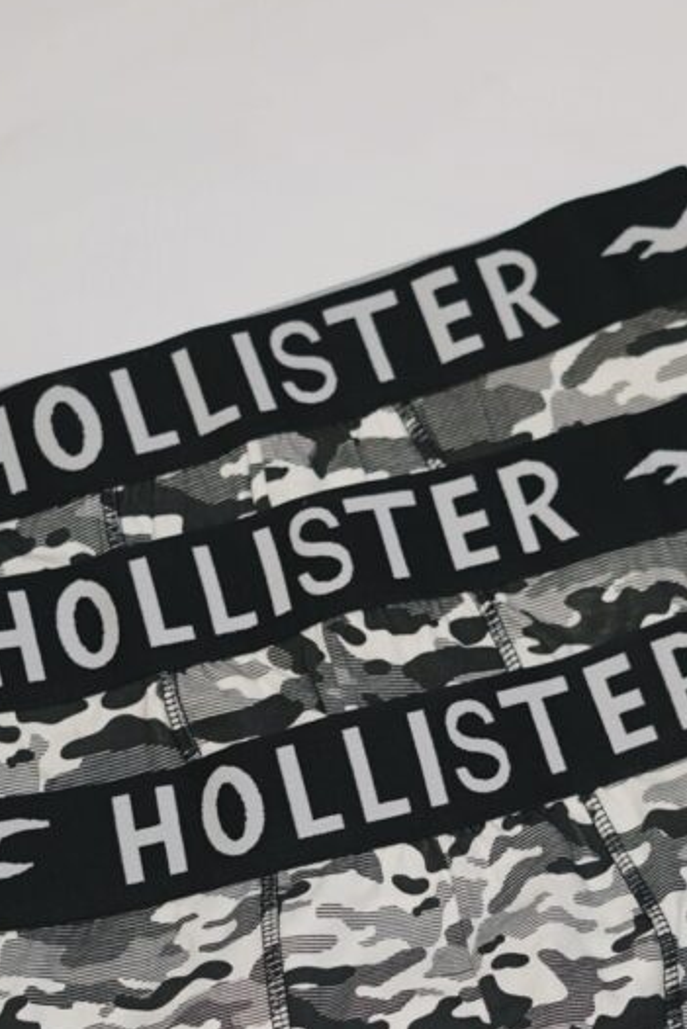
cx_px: 388
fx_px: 4176
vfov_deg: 14.0
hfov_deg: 9.4
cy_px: 822
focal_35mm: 146
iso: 500
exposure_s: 1/160
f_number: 2.2
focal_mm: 50
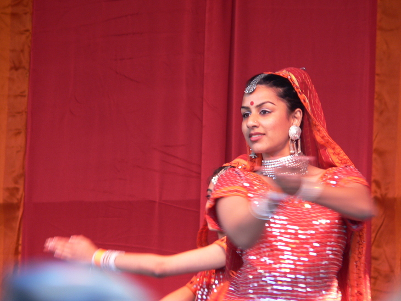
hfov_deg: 4.9
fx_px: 4682
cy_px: 150
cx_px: 200
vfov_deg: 3.7
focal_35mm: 404
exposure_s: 1/60
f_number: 2.8
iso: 100
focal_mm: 67.3
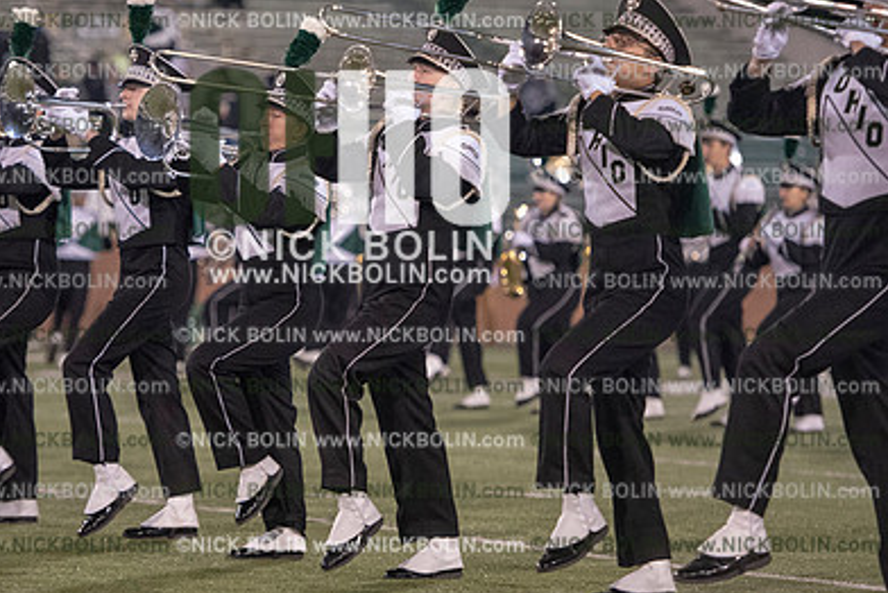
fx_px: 5110
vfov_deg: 6.6
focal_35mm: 207
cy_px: 178
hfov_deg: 9.9
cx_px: 349
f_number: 3.2
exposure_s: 1/1250
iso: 5000
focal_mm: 140
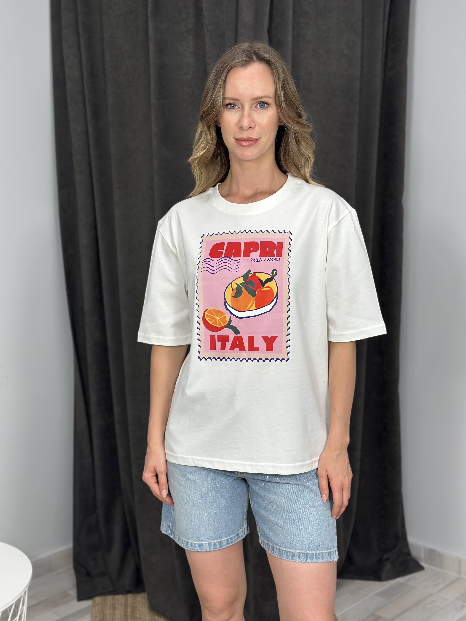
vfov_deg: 39.7
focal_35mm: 48
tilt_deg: -7.2
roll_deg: -0.2
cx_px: 233
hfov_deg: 30.3
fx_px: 862
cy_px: 310
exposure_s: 1/100
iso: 80
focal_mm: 6.86
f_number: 1.78
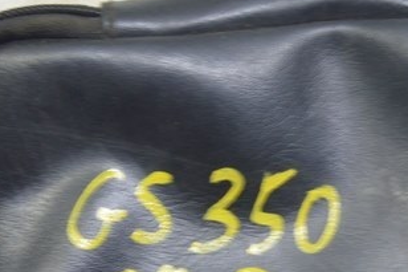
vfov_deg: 8.8
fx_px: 1752
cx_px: 229
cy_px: 303
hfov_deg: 13.3
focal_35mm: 155
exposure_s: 1/15
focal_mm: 31
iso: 400
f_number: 5.6
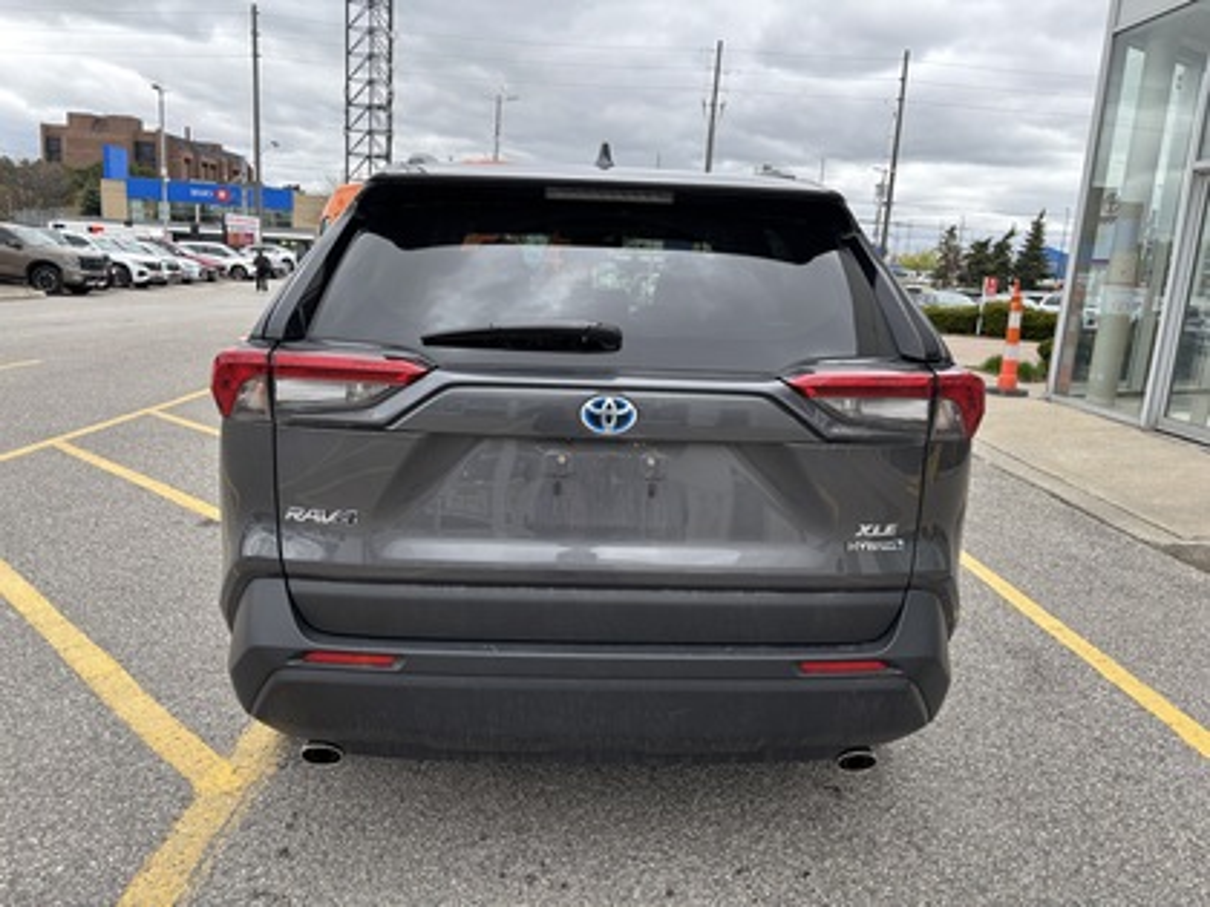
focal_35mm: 26
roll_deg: -4.6
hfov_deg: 67.3
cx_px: 605
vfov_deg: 53.1
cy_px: 454
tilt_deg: -11.5
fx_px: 909
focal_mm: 5.96
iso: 50
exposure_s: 1/311
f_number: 1.6
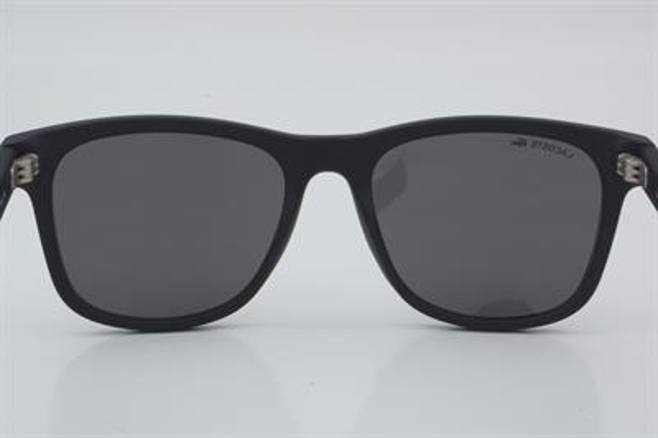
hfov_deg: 27.0
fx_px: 1370
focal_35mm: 75
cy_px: 219
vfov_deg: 18.2
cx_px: 329
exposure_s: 1/4
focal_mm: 50
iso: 100
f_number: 29
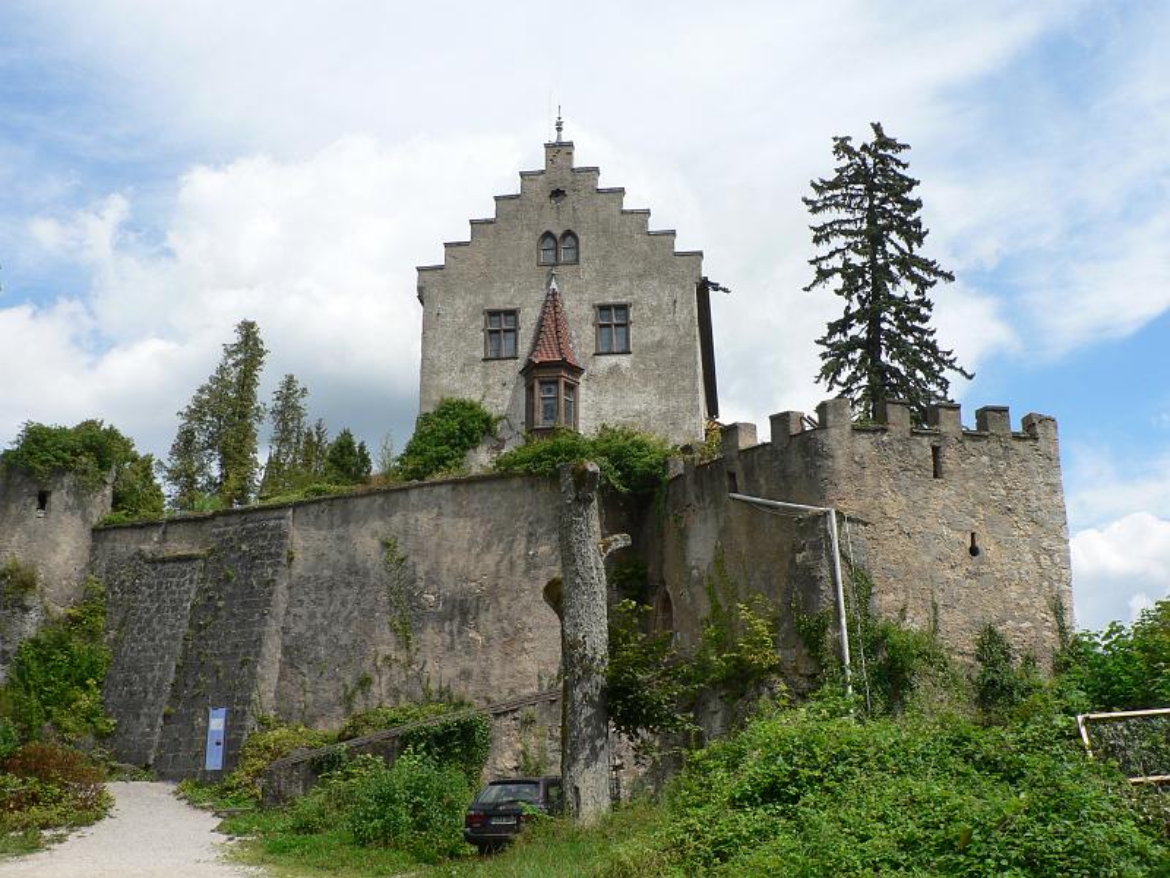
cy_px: 439
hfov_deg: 51.4
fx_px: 1217
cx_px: 585
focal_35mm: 36
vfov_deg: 39.7
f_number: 5.6
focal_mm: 6
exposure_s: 1/500
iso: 80
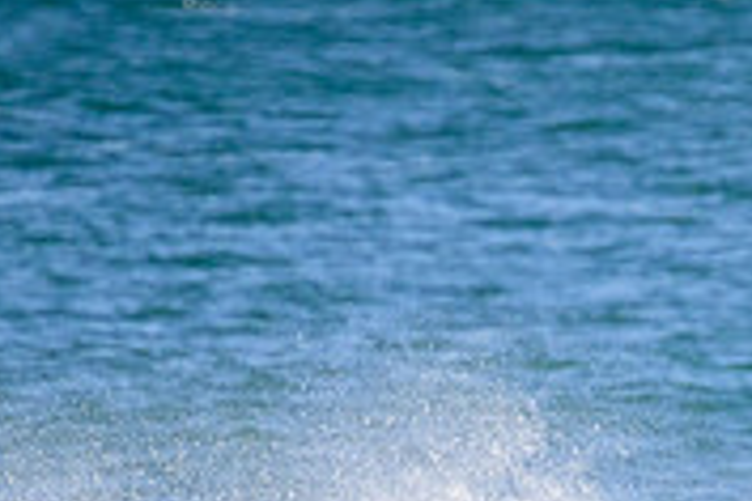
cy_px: 796
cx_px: 837
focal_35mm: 2627
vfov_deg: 0.5
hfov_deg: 0.8
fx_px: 54871
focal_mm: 800
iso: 1600
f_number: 11
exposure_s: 1/2000
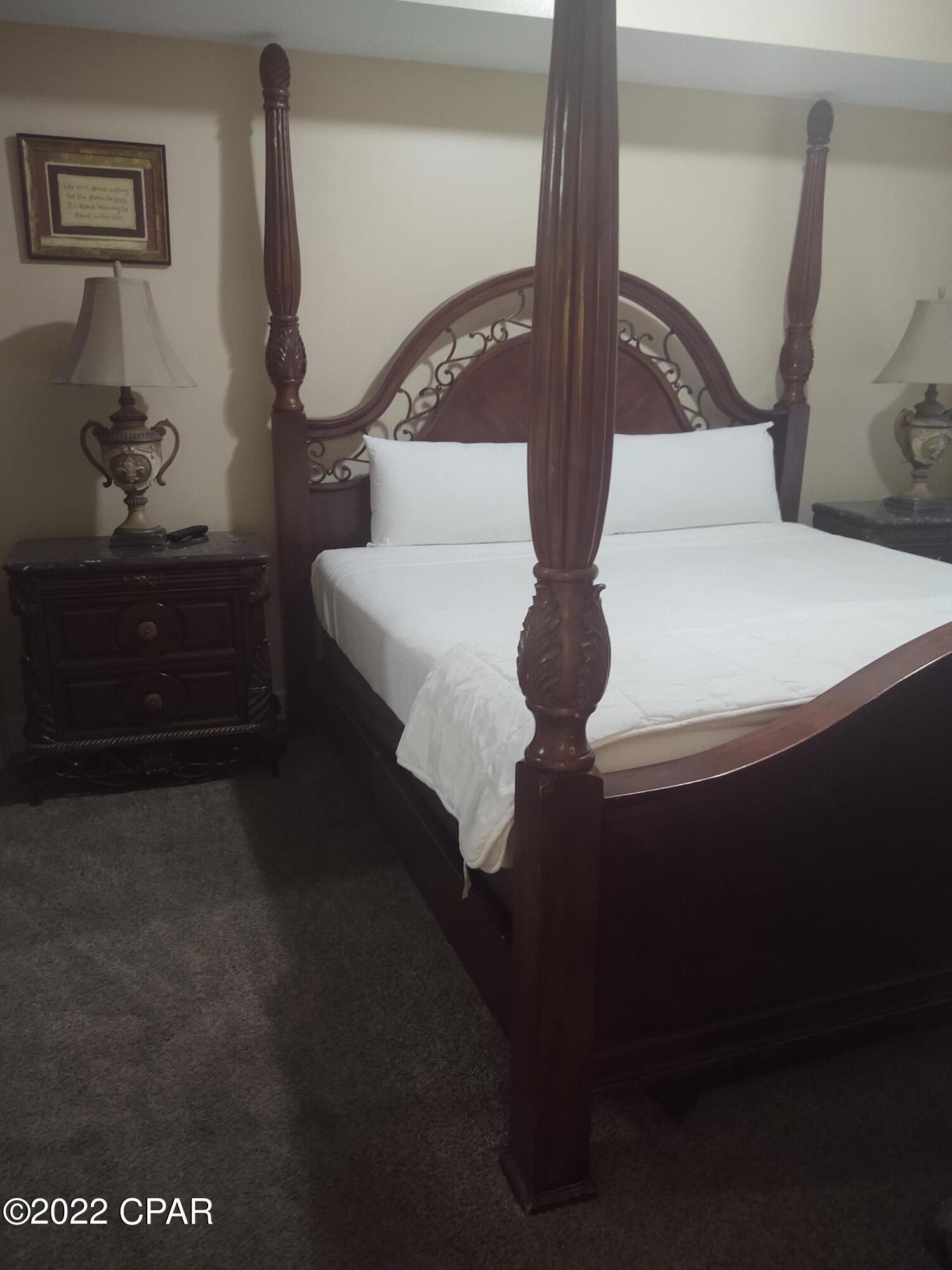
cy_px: 635
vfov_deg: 65.3
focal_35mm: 27
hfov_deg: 51.4
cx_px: 476
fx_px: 990
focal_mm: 4.75
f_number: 1.7
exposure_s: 1/30
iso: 475
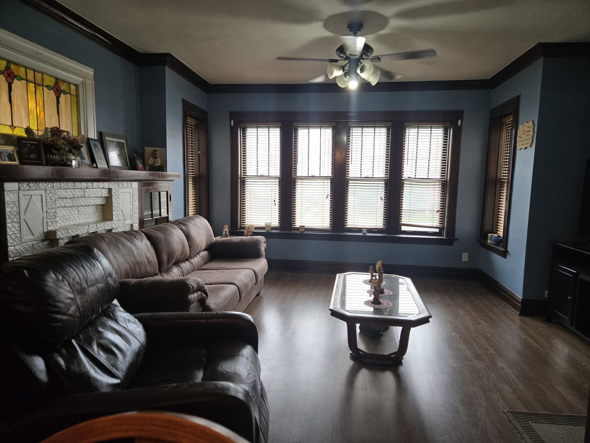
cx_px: 295
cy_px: 222
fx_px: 392
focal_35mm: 23
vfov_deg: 58.9
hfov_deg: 73.9
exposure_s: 1/120
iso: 200
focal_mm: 5.4
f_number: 1.8
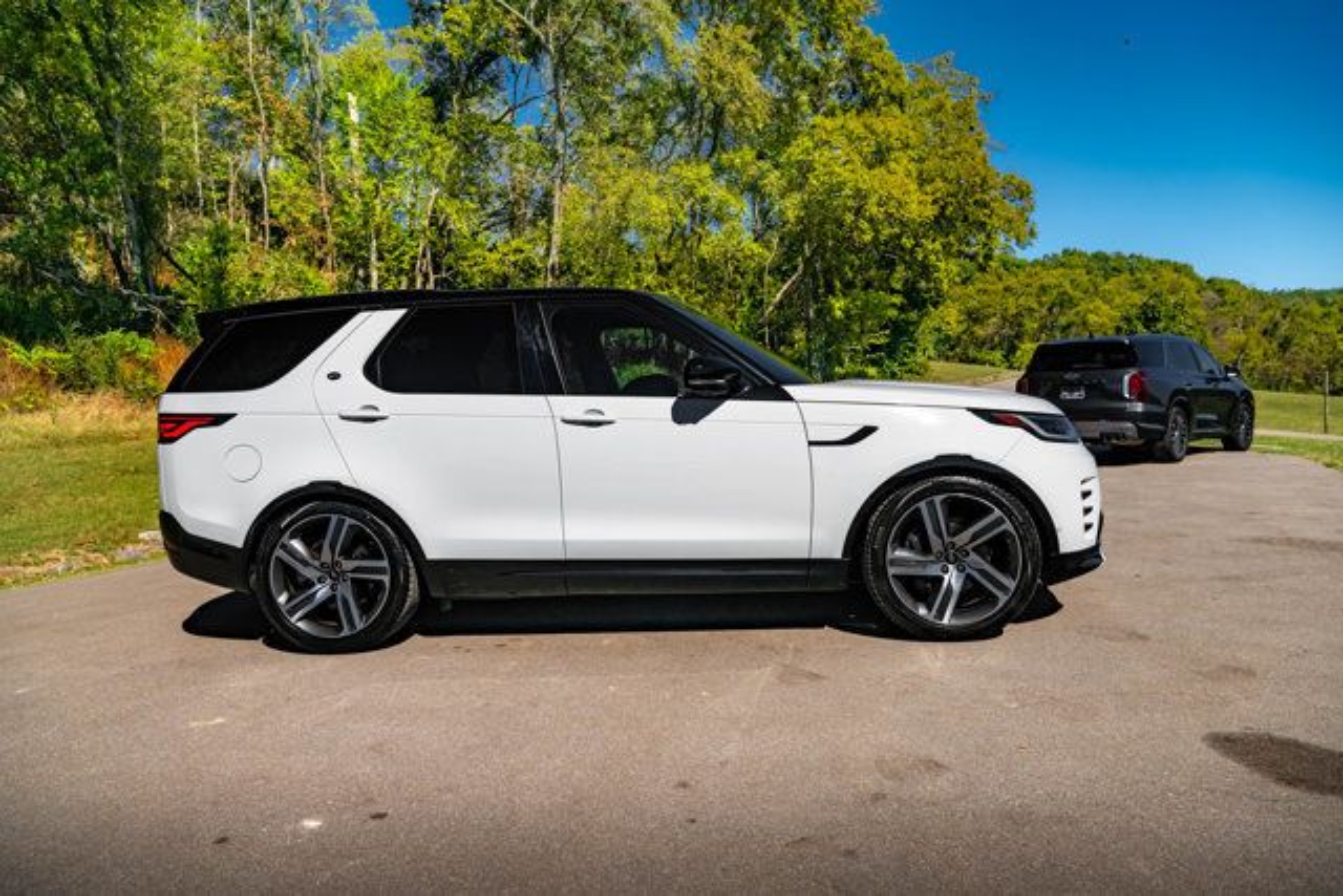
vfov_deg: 49.6
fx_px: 970
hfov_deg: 69.4
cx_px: 672
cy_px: 448
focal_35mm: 26
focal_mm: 26
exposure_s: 1/2000
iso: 320
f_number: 6.3
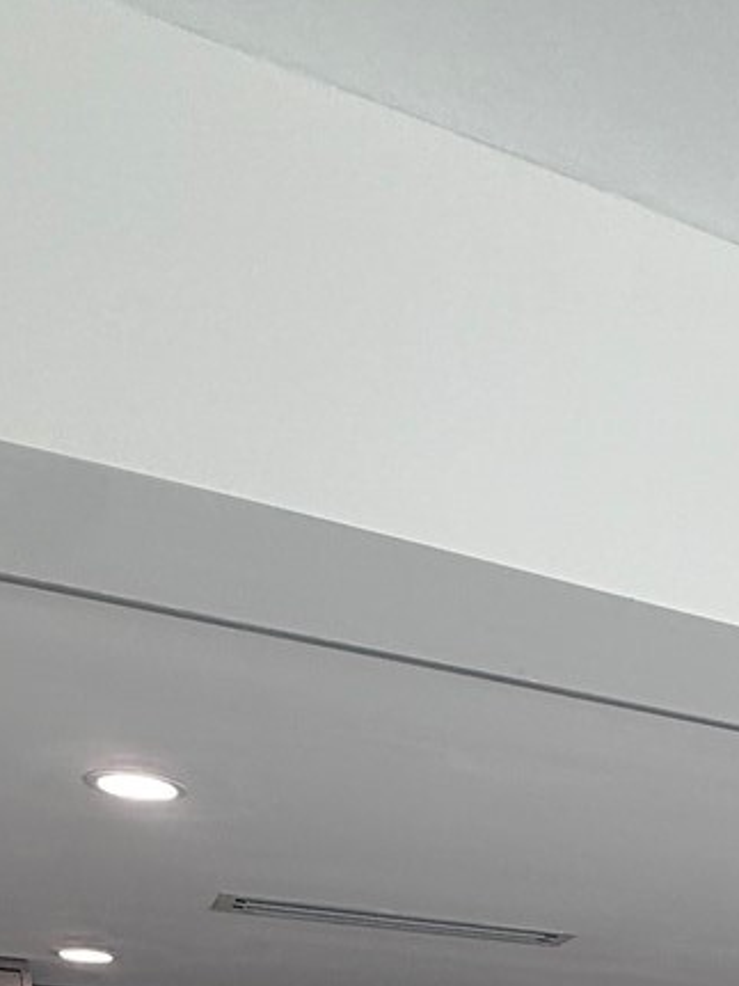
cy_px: 1590
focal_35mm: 52
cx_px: 874
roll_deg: +0.6
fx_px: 1481
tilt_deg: -12.6
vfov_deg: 24.8
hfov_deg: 25.3
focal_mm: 2.22
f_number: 2.2
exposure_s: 1/136
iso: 40
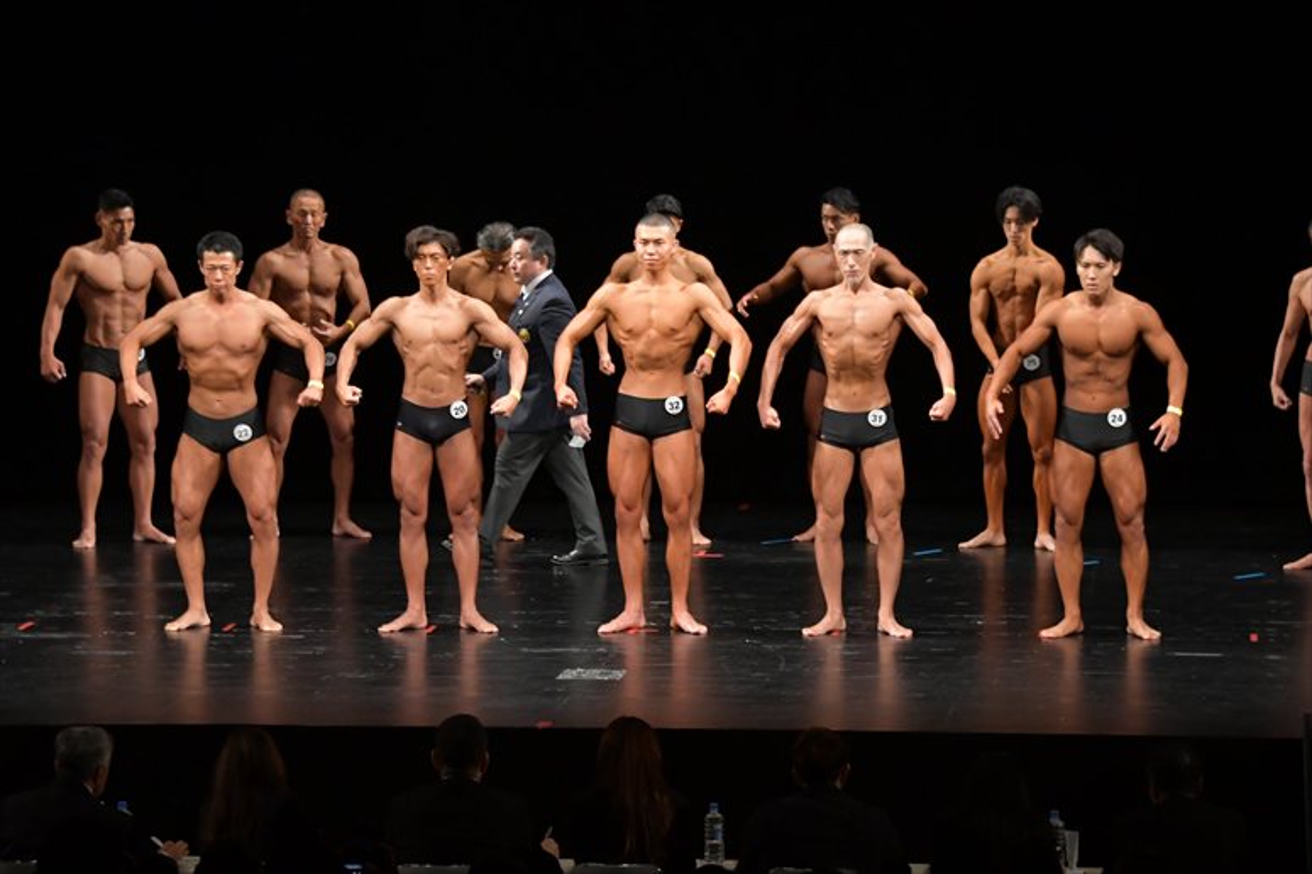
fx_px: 5355
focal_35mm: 147
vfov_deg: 9.3
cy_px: 437
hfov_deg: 14.0
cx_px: 656
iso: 3200
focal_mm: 98
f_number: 5.6
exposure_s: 1/400
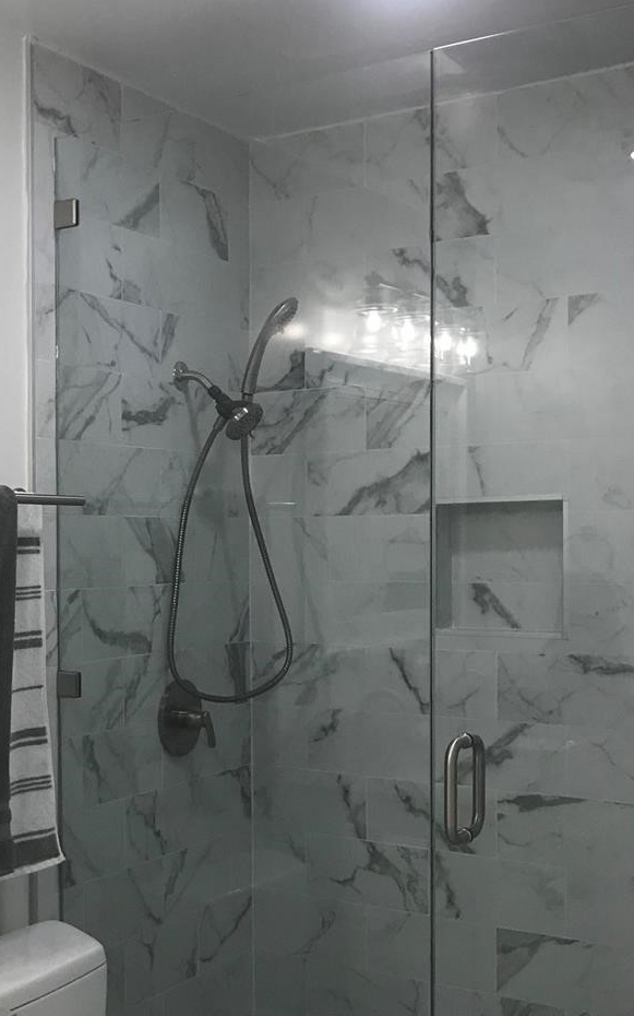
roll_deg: +0.3
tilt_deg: -1.3
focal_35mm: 49
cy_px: 596
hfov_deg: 25.4
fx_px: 1355
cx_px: 48
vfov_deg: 40.9
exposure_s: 1/40
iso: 20
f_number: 1.8
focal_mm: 3.99
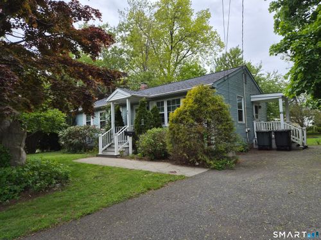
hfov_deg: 73.9
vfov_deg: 58.9
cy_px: 120
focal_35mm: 23
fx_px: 213
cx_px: 160
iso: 80
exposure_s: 1/3040
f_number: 1.8
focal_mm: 5.4
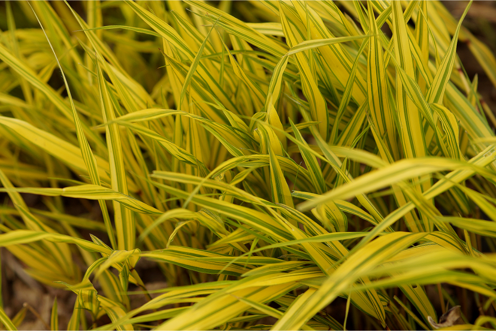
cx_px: 248
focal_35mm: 150
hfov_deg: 13.7
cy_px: 166
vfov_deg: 9.1
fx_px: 2067
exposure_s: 1/160
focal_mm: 100
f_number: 4.5
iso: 125
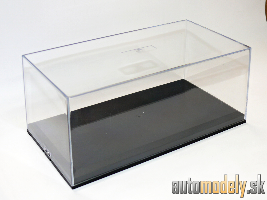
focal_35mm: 57
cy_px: 100
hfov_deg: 33.8
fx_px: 440
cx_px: 134
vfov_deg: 25.7
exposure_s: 1/30
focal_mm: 9.9
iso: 100
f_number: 3.2
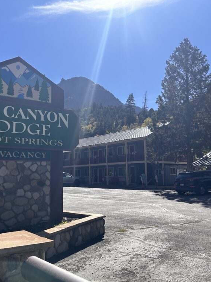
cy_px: 140
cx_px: 87
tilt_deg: +6.9
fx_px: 284
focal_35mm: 35
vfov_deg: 52.6
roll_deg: +0.0
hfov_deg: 40.6
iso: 50
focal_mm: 5.7
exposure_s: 1/4831
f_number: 1.5
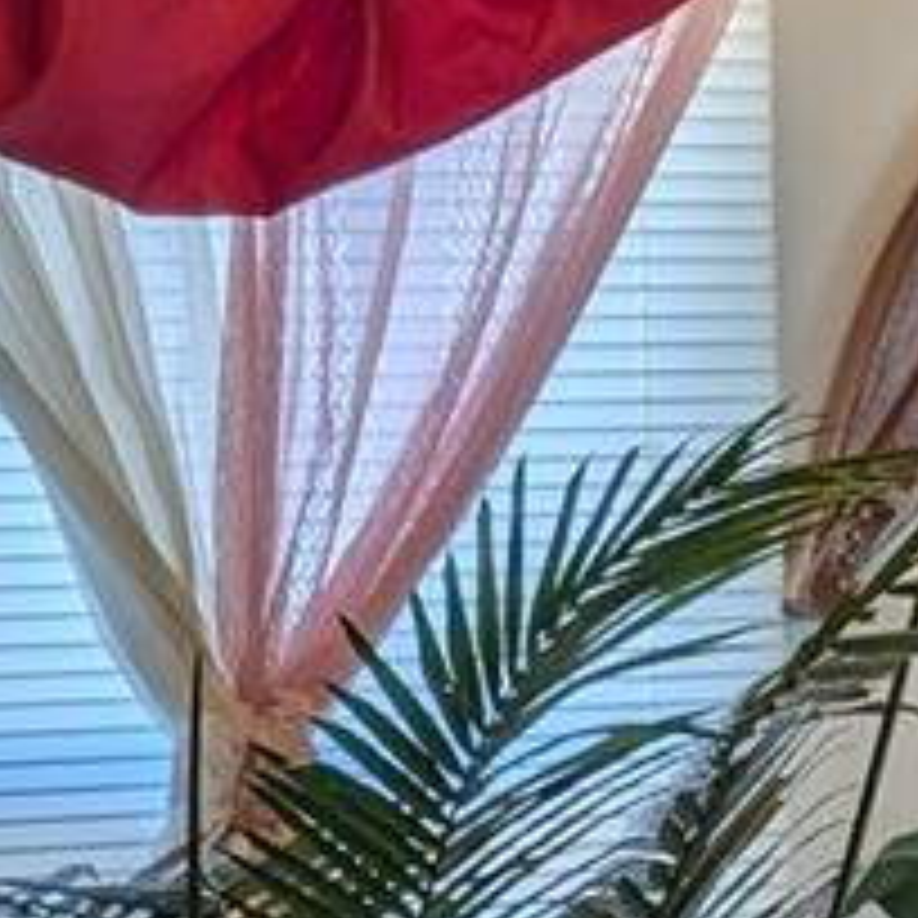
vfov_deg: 10.5
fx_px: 4801
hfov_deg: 10.9
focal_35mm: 160
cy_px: 1386
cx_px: 362
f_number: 1.68
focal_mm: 6.9
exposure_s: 1/180
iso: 30
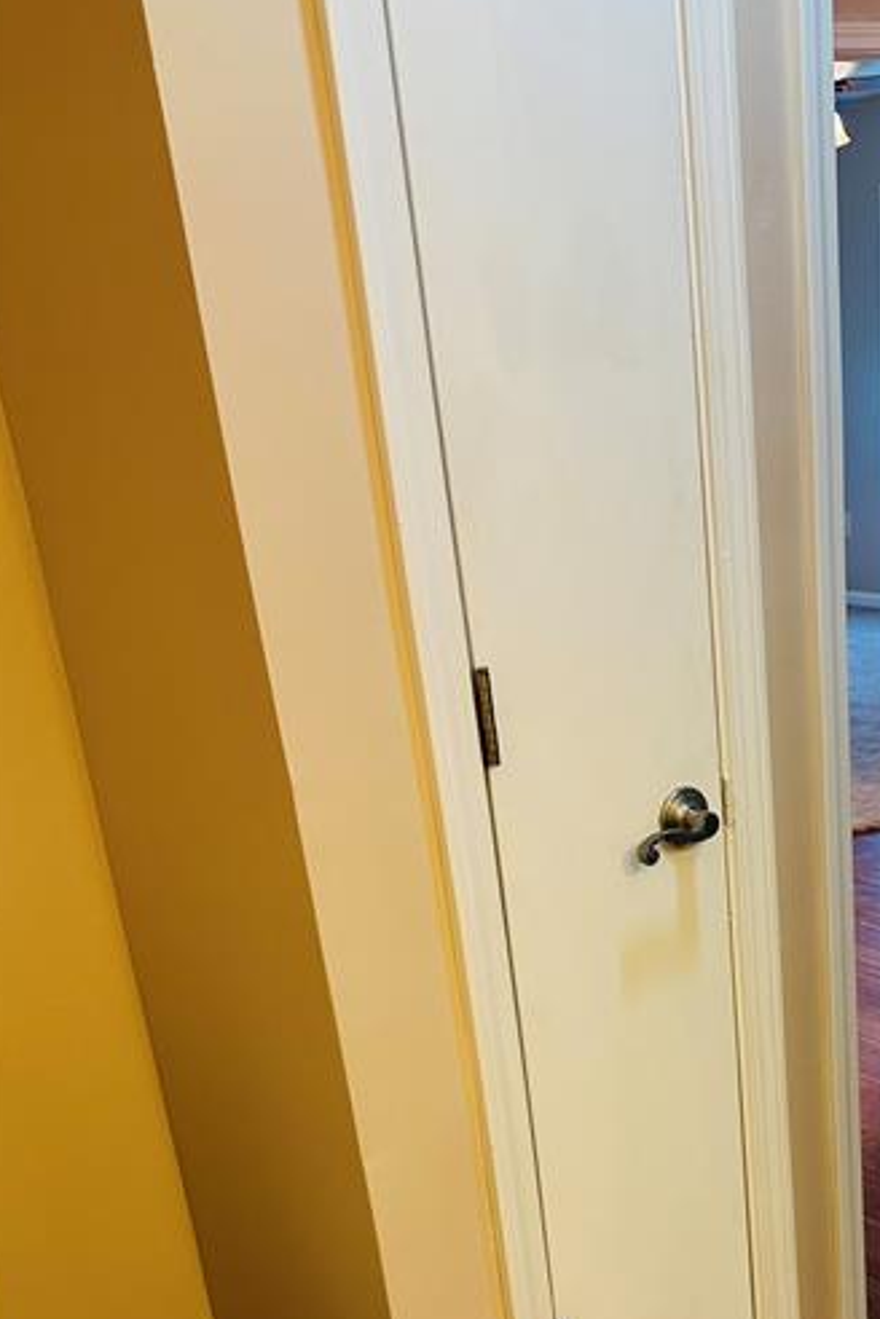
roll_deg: +2.7
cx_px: 754
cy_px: 930
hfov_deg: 32.8
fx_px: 1430
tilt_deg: -21.3
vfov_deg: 48.3
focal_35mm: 39
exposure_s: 1/60
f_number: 1.78
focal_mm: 6.86
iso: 200
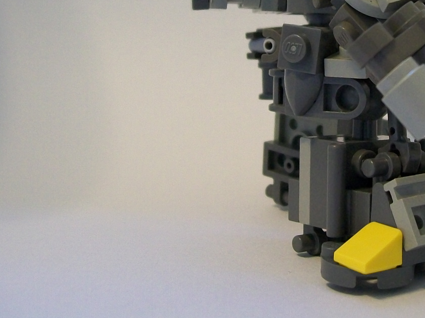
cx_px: 352
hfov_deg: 27.1
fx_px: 859
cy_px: 13
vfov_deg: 20.4
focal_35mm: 70
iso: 160
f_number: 2.7
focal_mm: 6
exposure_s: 1/20
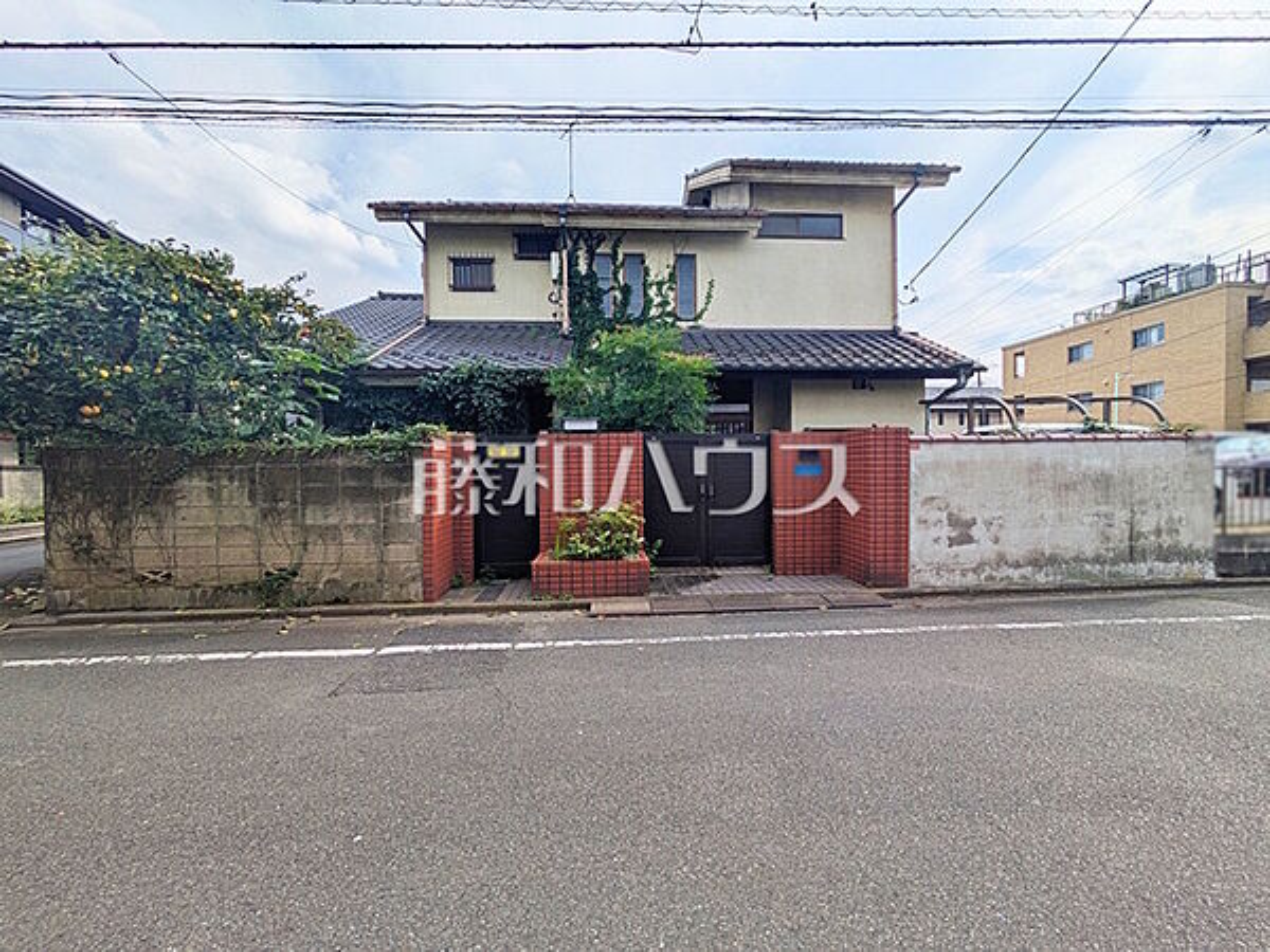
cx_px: 635
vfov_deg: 85.7
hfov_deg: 102.1
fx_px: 514
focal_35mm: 14
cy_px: 476
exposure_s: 1/2294
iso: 51
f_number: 2.2
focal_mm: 1.83
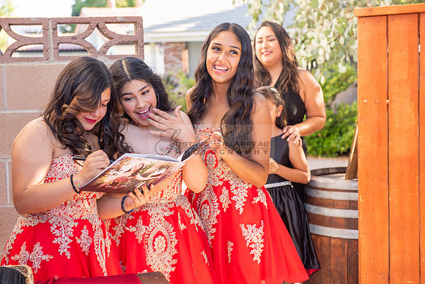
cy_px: 142
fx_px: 827
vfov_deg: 19.5
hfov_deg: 28.8
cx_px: 212
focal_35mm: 70
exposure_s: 1/200
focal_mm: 70
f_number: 5
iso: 400
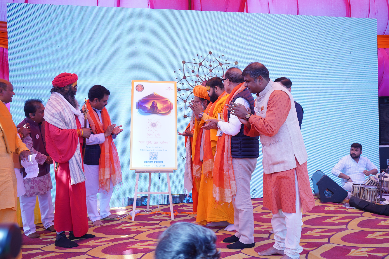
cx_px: 194
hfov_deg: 55.8
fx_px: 367
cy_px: 130
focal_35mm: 34
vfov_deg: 38.9
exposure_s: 1/160
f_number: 4.5
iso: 125
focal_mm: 34
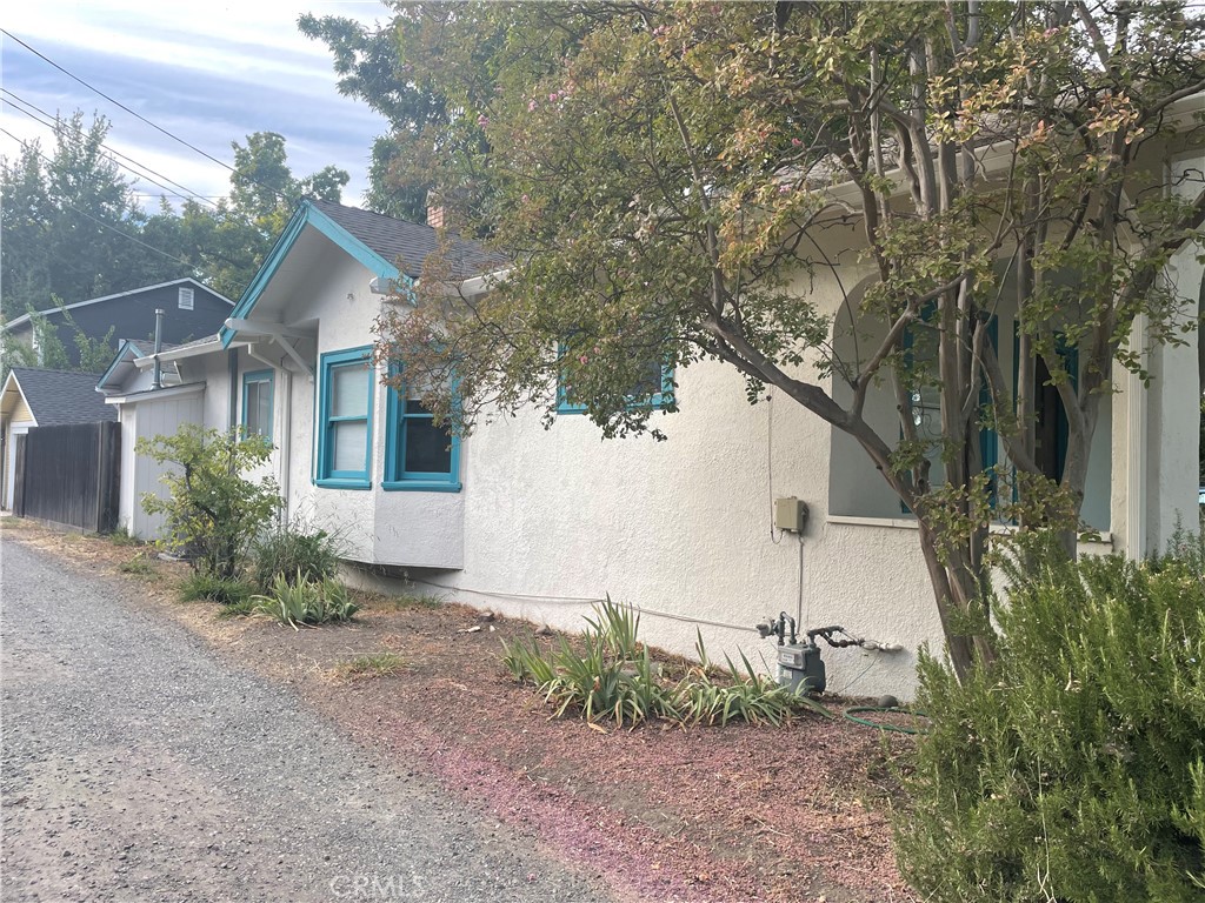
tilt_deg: +2.8
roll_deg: -1.7
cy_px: 452
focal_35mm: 26
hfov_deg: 67.3
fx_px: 905
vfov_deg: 53.1
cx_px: 602
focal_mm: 4.2
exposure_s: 1/266
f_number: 1.6
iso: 32
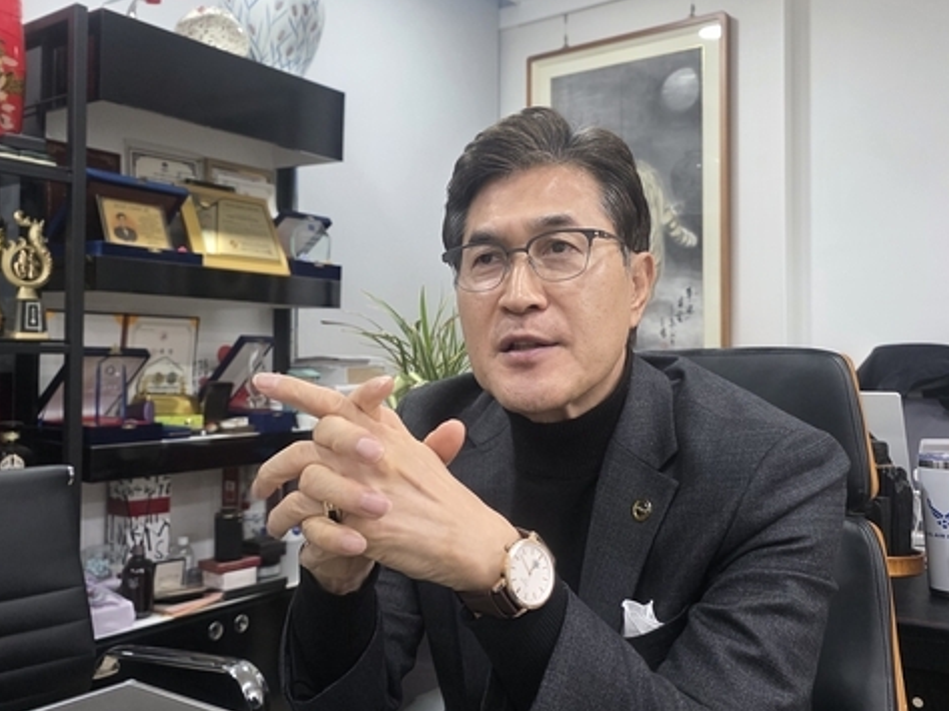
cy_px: 342
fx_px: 904
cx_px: 450
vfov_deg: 42.9
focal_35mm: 33
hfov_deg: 55.4
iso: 500
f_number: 1.7
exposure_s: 1/120
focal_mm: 6.3
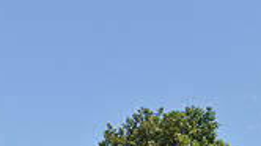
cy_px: 299
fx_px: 608
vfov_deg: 12.1
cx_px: 272
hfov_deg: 23.1
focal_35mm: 88
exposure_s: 1/1600
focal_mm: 24
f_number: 6.3
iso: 400
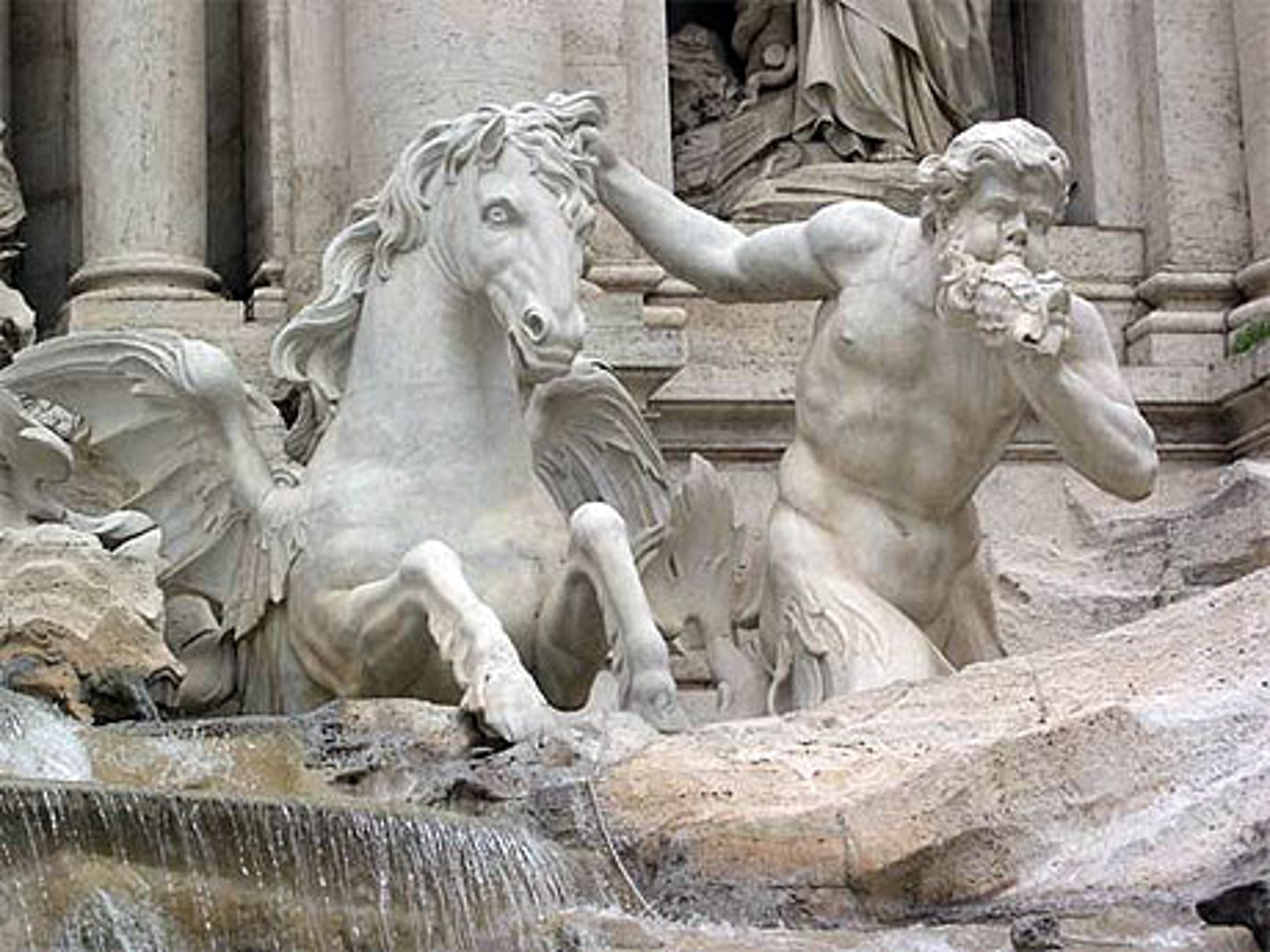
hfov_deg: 17.3
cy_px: 476
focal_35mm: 114
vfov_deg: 13.0
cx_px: 635
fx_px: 4182
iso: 100
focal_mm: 24
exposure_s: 1/298
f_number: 4.9
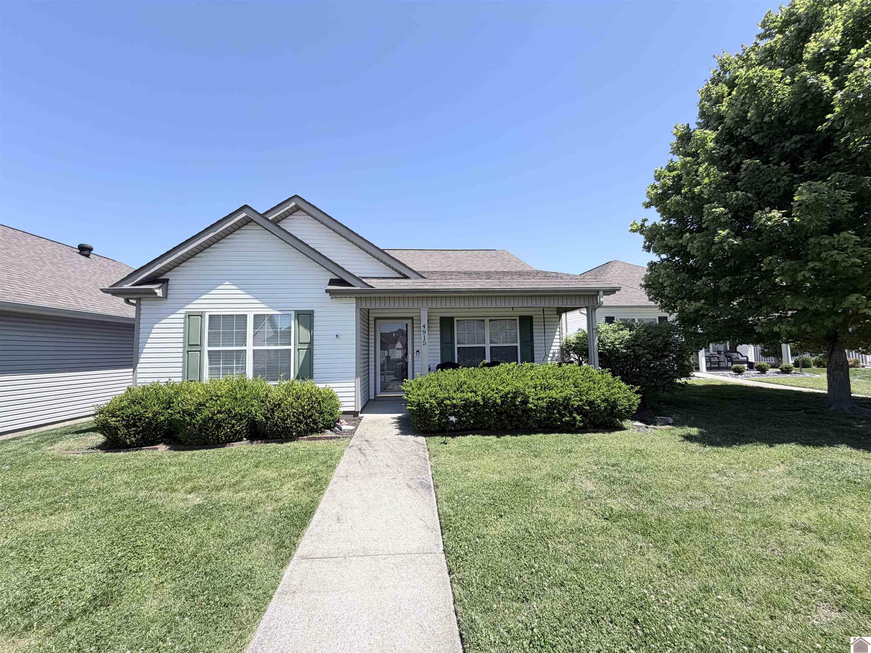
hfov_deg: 102.1
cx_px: 436
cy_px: 326
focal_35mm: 14
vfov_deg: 85.7
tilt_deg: +2.7
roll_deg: +0.7
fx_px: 352
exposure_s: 1/770
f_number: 2.2
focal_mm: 2.22
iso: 25
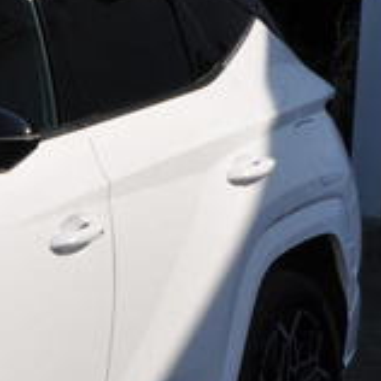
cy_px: 219
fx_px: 2416
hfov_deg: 8.4
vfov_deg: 9.0
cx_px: -487
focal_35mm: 194
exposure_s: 1/200
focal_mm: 30
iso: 200
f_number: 16
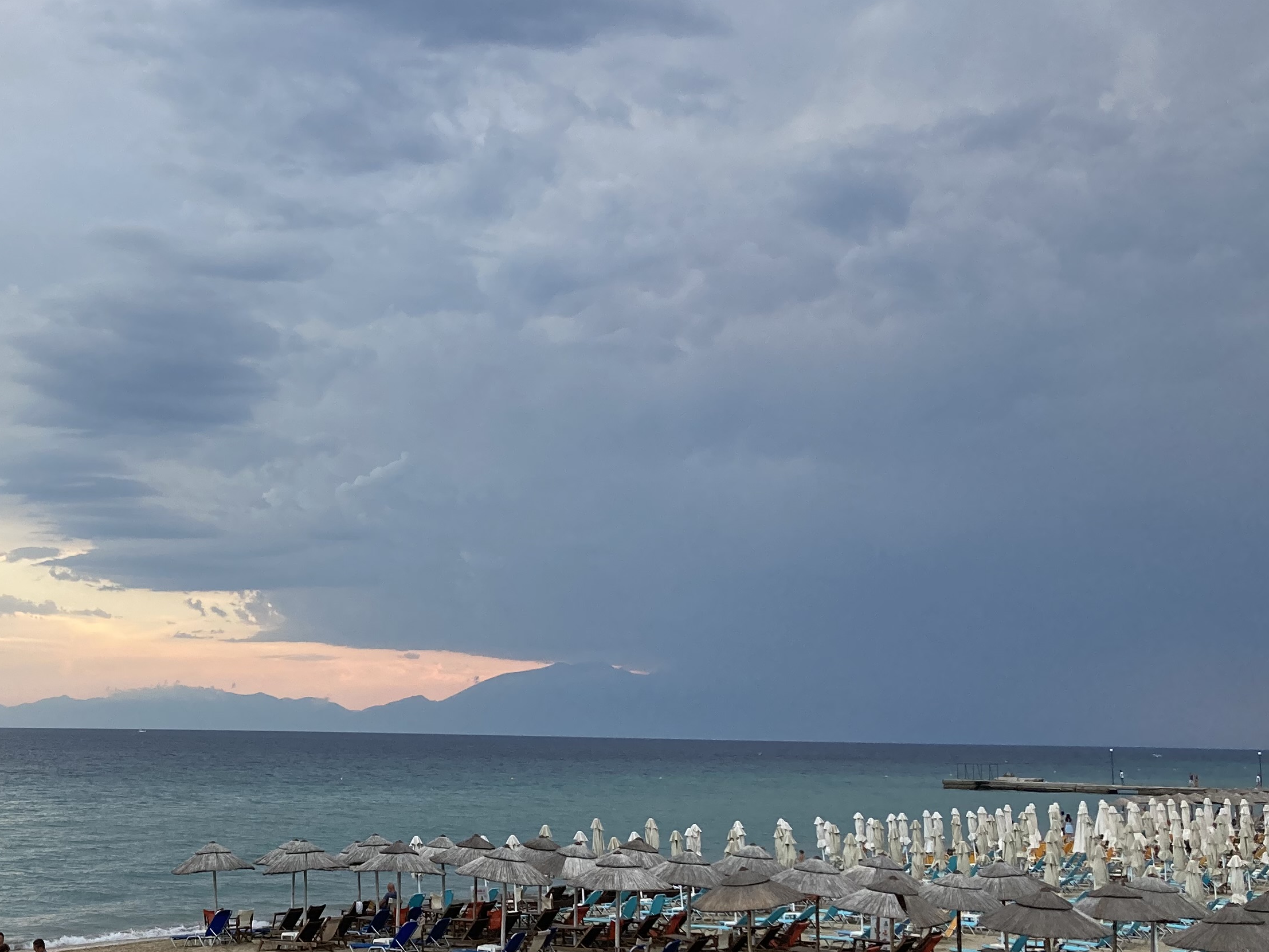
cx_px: 242
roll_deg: -1.5
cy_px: 497
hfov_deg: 36.2
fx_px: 1869
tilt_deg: +7.9
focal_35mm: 51
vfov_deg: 28.6
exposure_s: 1/121
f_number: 1.8
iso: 50
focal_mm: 3.99
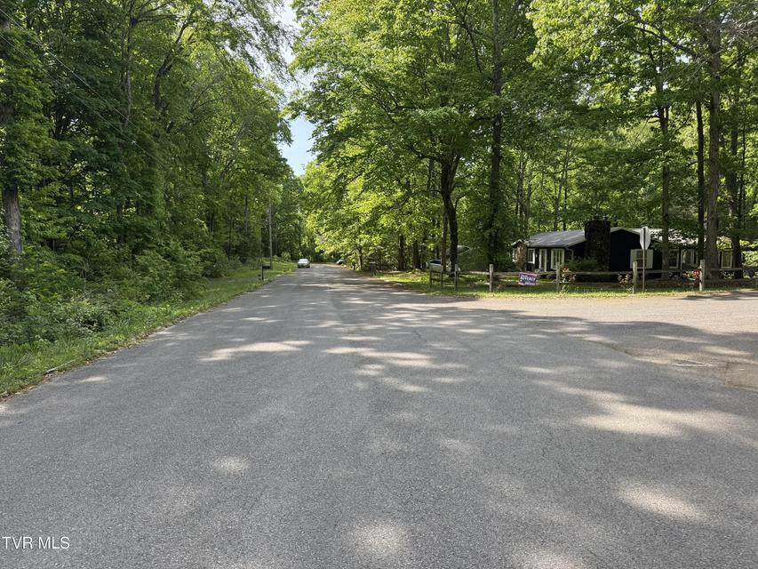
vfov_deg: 56.8
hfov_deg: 71.6
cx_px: 379
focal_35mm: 24
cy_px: 284
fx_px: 526
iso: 80
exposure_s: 1/773
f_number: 1.78
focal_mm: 6.76
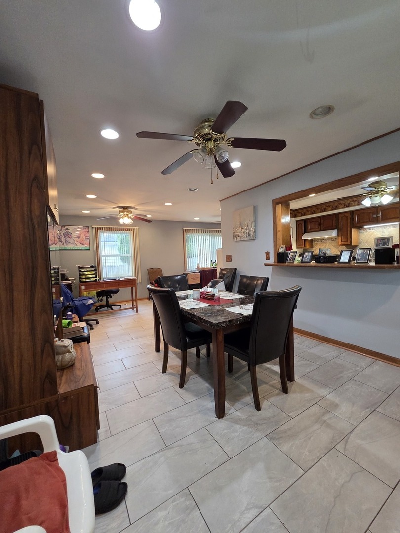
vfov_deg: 106.2
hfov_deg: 89.9
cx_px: 200
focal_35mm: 13
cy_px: 266
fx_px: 200
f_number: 2.2
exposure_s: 1/60
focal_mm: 2.2
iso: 400
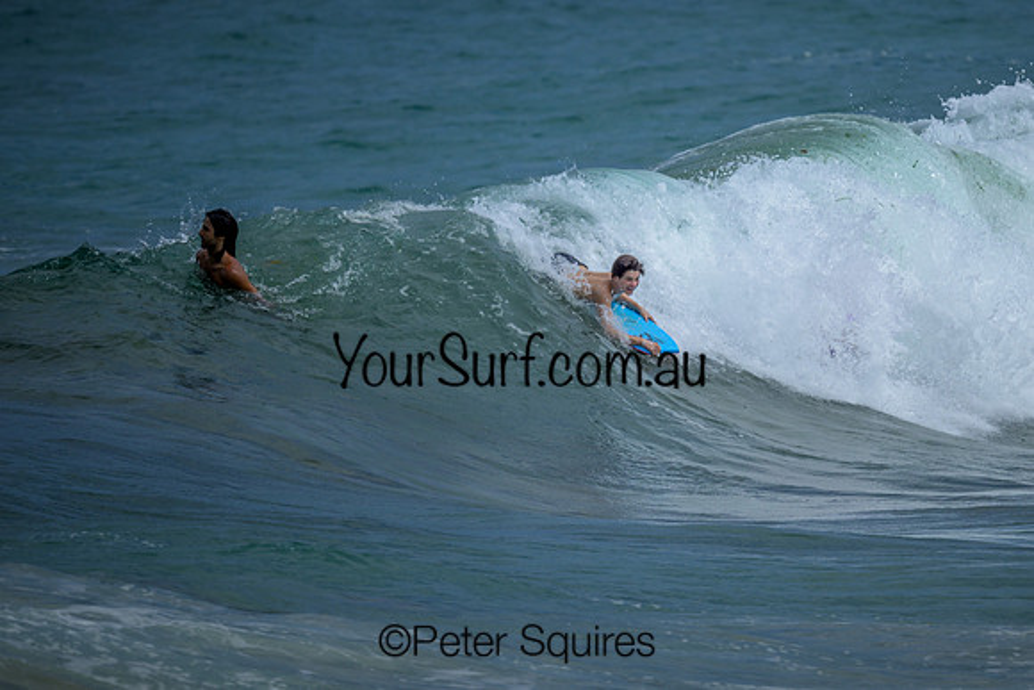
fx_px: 31467
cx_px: 708
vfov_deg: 1.3
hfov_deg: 1.9
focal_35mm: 1095
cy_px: 292
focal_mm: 800
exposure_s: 1/2500
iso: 180
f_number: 6.3
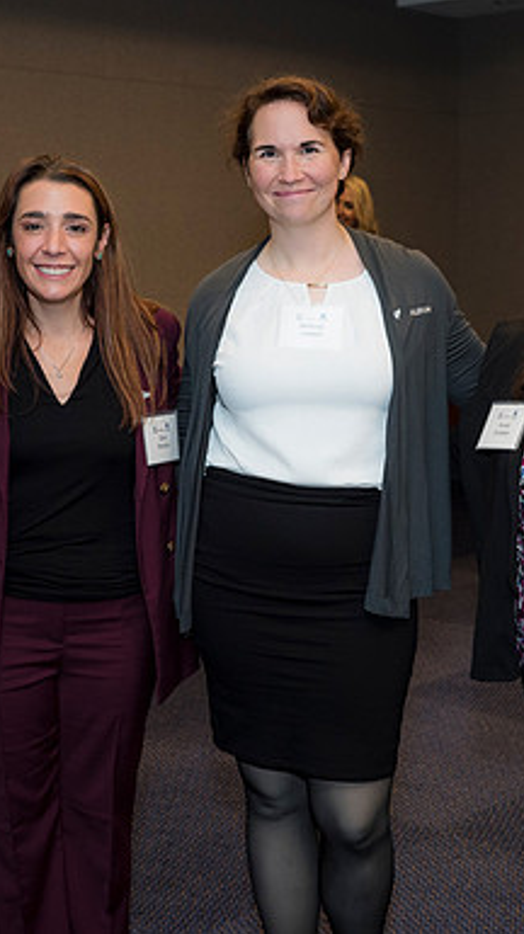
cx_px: 340
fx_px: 1485
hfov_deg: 20.0
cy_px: 467
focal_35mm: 60
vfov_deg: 34.9
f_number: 5
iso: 800
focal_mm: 38
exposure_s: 1/125
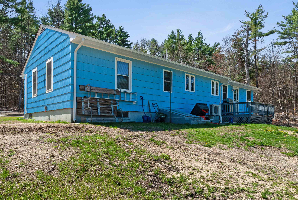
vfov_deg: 37.0
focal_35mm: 36
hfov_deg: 53.1
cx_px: 149
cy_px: 100
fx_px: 298
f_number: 10
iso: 200
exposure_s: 1/180
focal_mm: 24
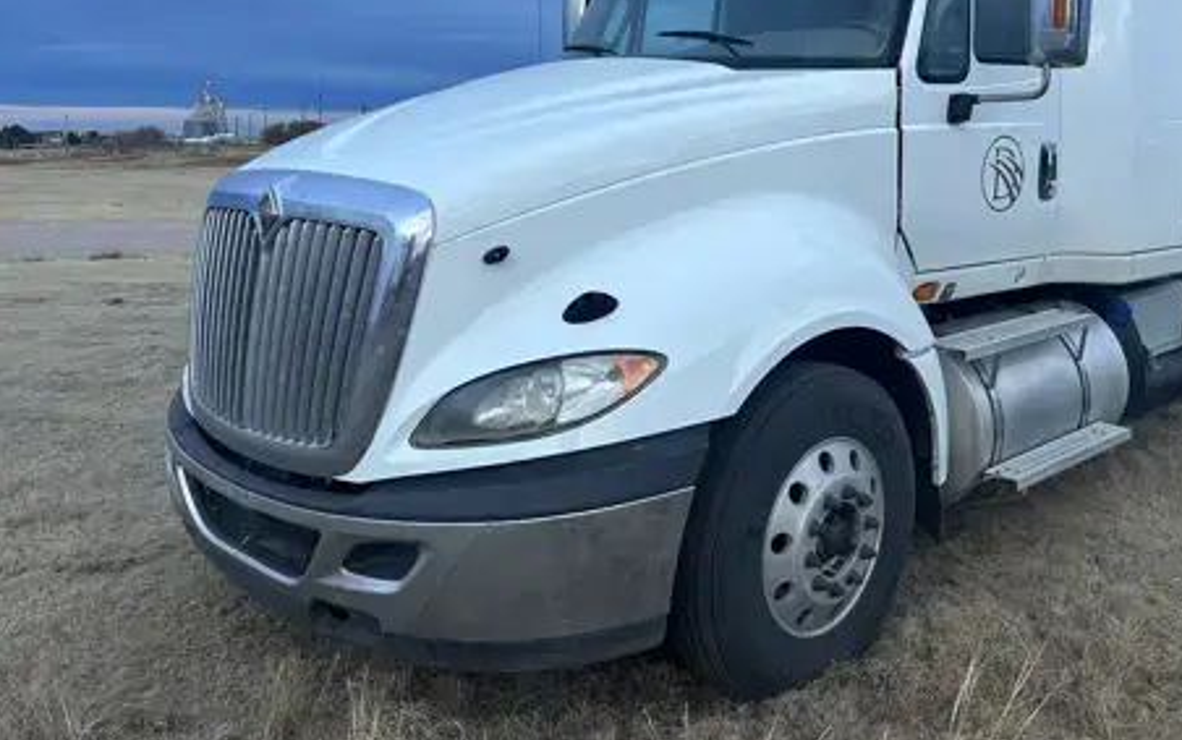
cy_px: 136
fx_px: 1160
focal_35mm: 36
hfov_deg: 52.4
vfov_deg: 34.2
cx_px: 834
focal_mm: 6.86
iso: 100
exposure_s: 1/121
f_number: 1.78
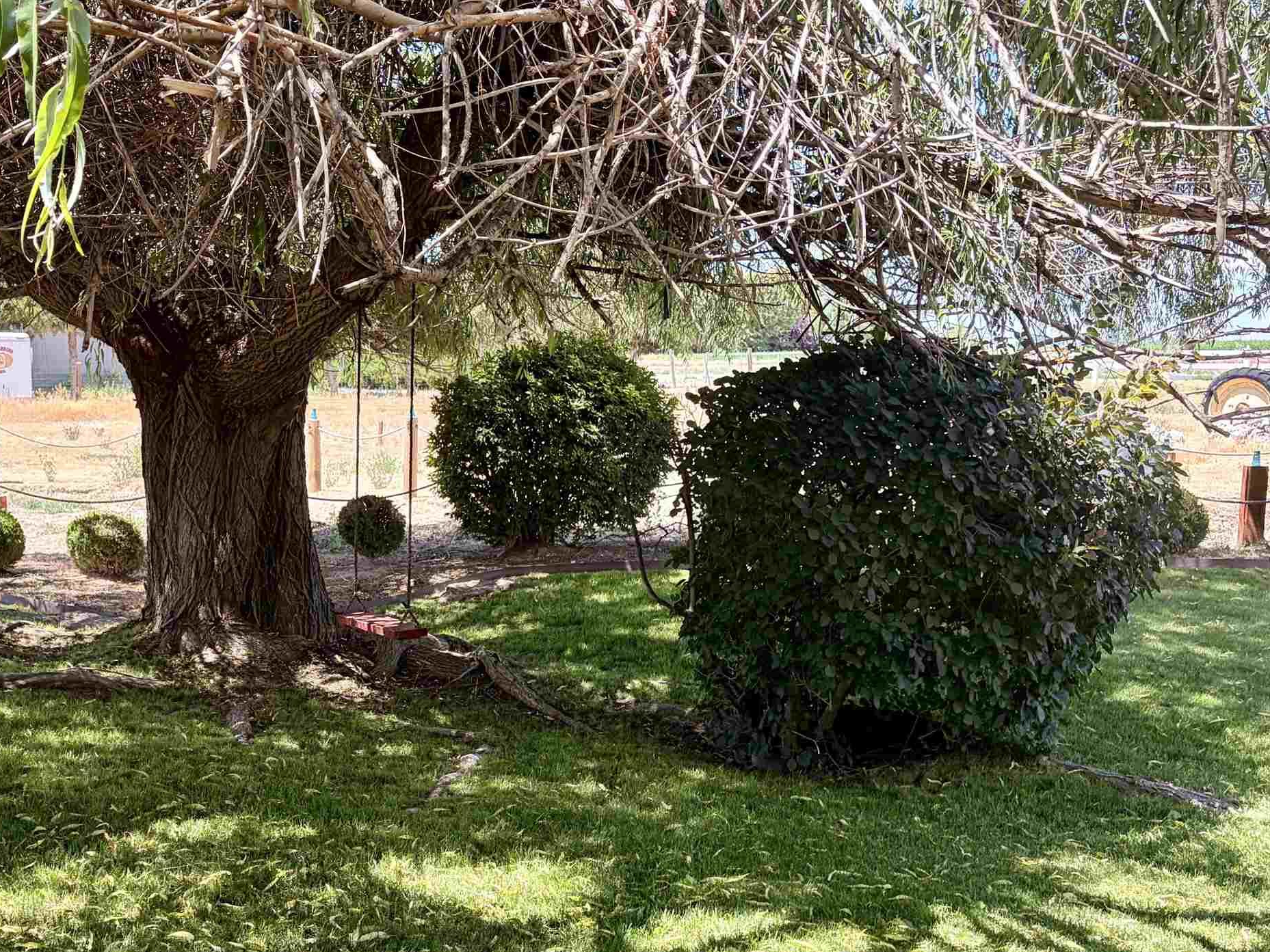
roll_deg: +0.3
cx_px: 308
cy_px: 535
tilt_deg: -6.2
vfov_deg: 33.6
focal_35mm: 43
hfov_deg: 42.4
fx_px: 1578
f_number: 1.6
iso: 50
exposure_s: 1/543
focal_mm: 5.96
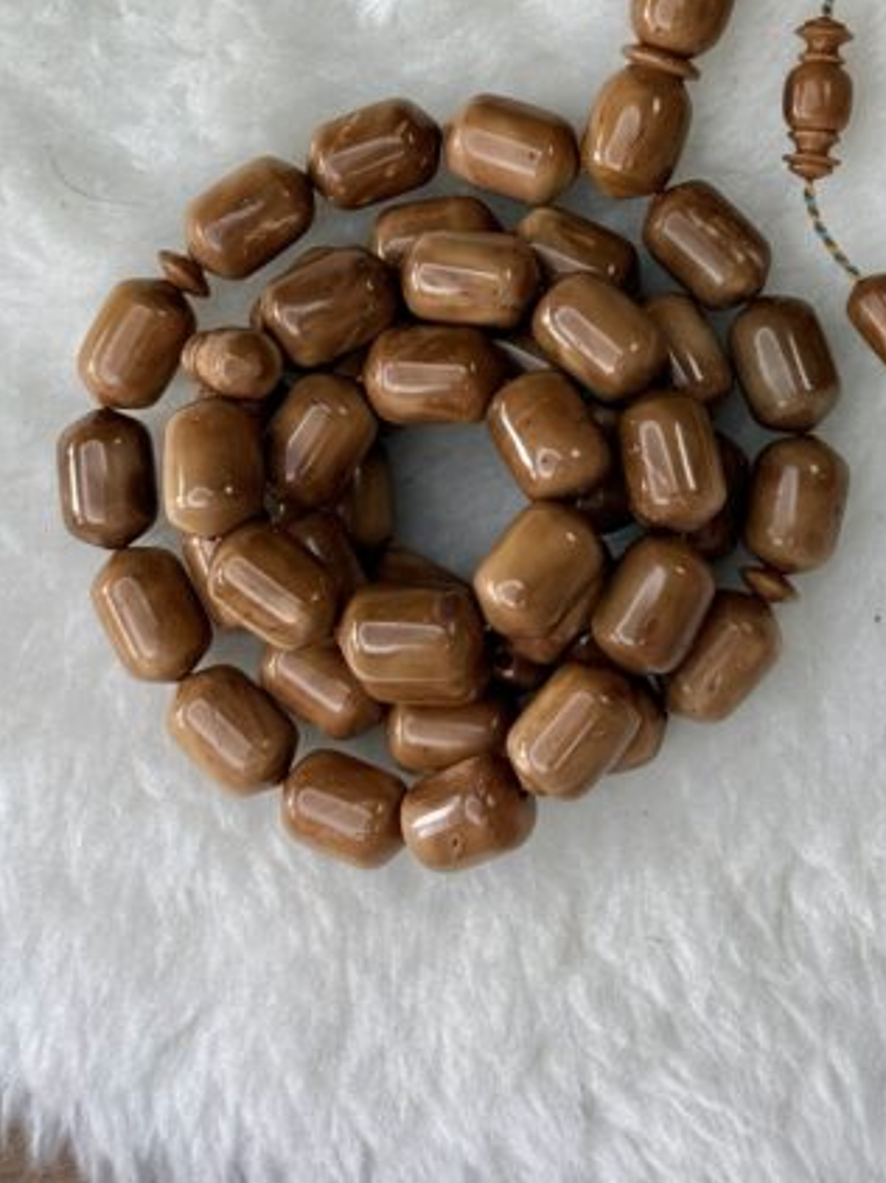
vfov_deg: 21.1
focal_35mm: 91
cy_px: 151
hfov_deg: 16.2
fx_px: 3109
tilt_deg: -79.3
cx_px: 614
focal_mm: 6.76
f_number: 1.78
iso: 80
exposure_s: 1/279
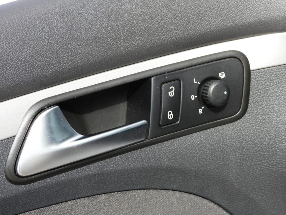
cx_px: 143
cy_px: 108
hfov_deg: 14.5
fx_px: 1124
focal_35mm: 136
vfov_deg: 10.9
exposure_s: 1/320
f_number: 4
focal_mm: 24.3
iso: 100
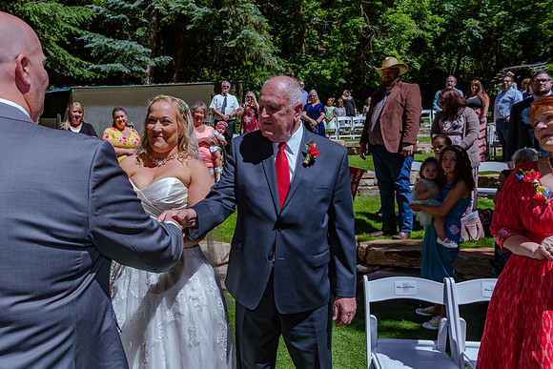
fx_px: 444
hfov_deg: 63.6
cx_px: 246
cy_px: 175
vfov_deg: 45.1
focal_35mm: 29
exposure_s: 1/500
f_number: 6.3
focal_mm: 26
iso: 160
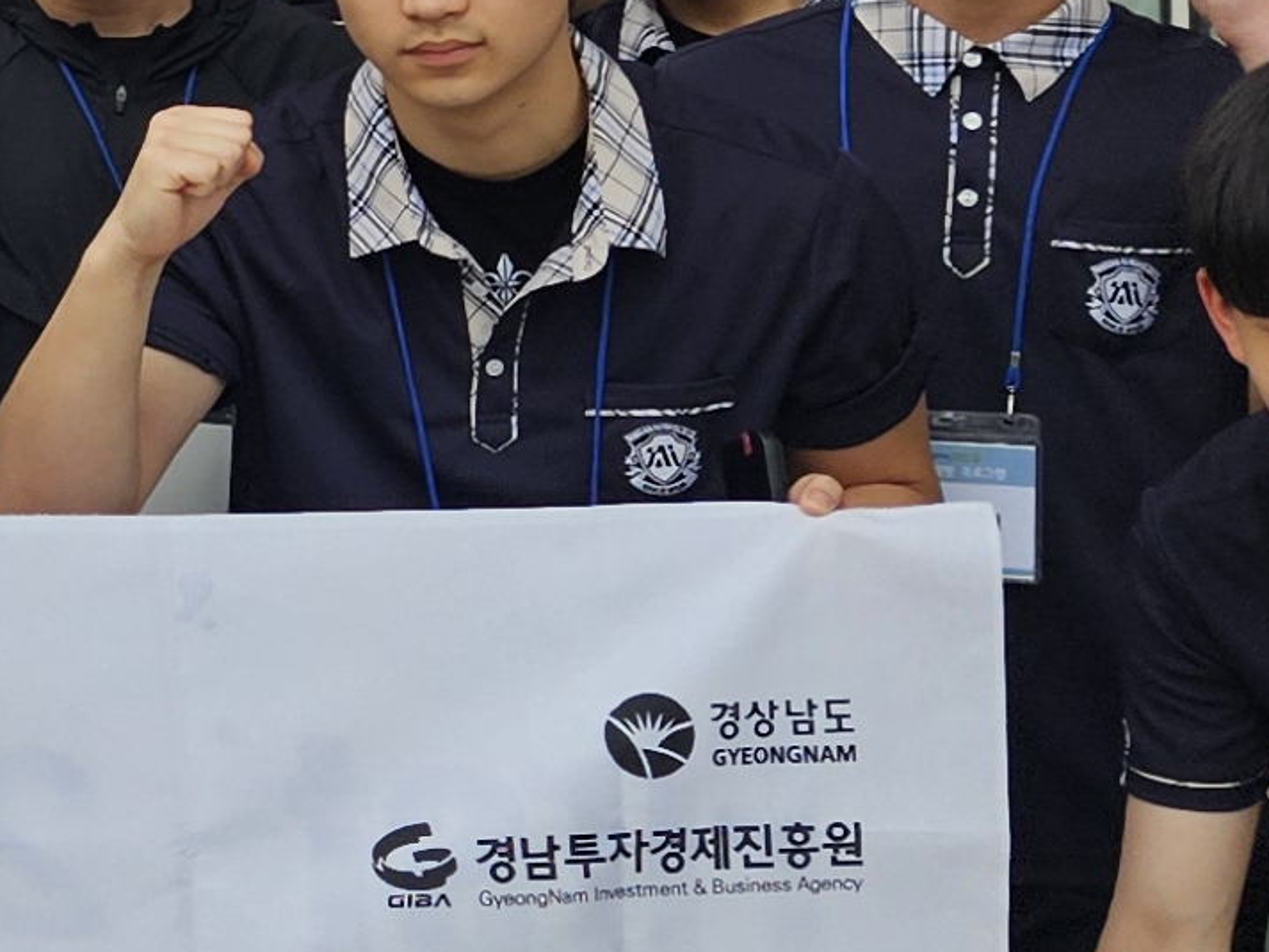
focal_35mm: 129
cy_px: 30
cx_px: -1383
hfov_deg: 13.0
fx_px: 4730
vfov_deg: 11.4
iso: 25
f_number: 1.8
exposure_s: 1/267
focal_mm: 5.4
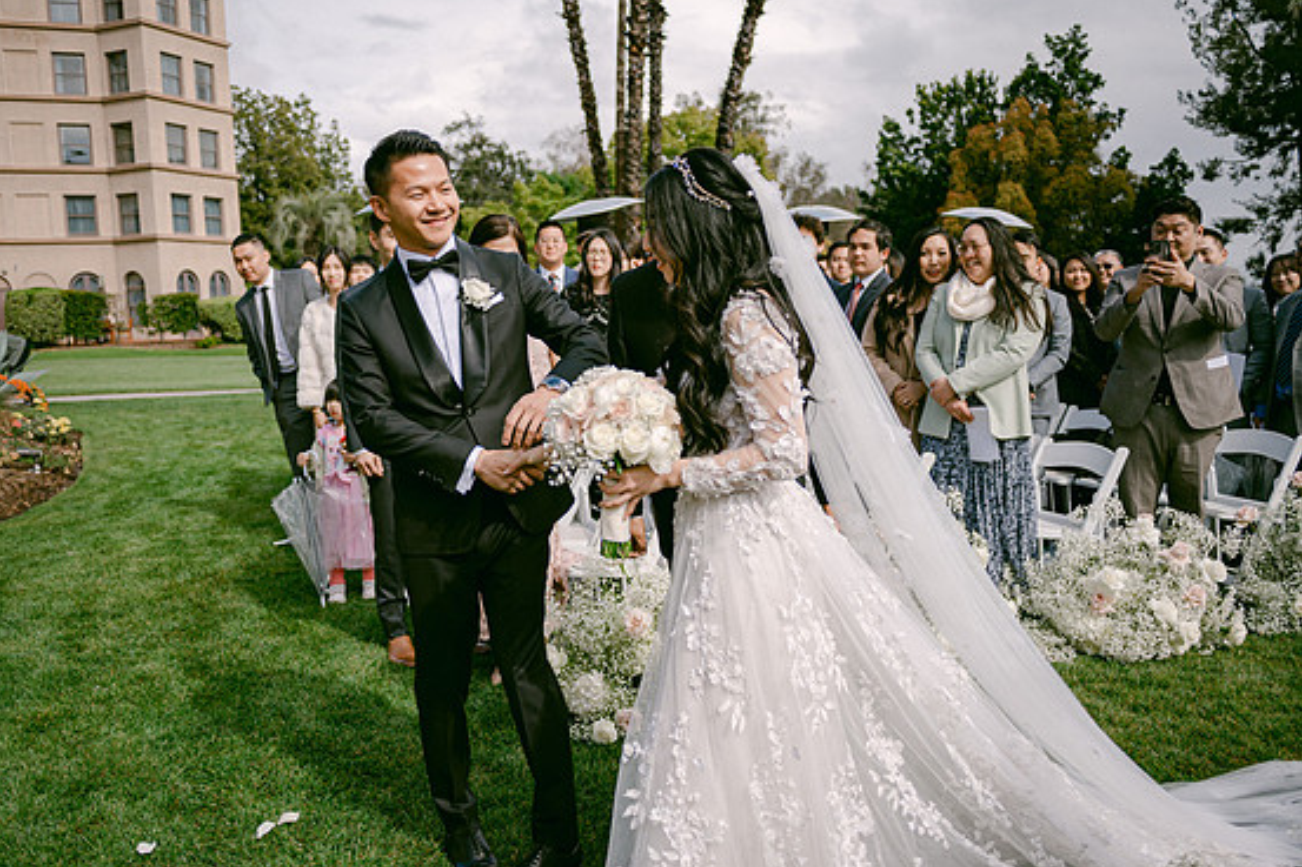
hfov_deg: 61.9
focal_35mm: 30
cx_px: 622
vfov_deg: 43.6
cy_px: 426
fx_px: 1084
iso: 100
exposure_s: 1/3200
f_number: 2.8
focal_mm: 28
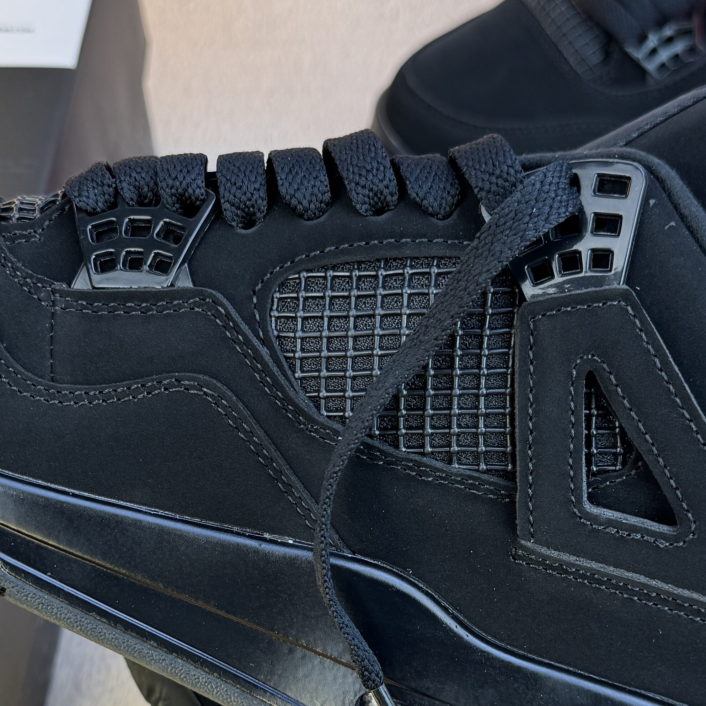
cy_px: 491
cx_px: 301
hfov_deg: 28.1
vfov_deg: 27.9
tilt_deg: -54.4
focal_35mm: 61
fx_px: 1408
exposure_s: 1/236
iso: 64
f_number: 1.78
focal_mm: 6.76
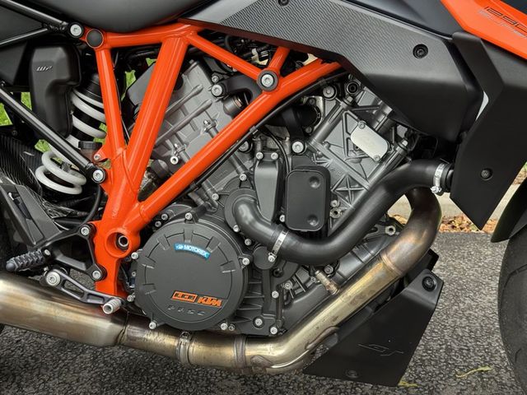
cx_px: 264
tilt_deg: -20.0
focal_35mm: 48
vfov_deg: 30.3
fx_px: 731
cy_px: 198
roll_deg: +2.0
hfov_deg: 39.7
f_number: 1.78
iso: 100
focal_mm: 6.76
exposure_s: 1/121
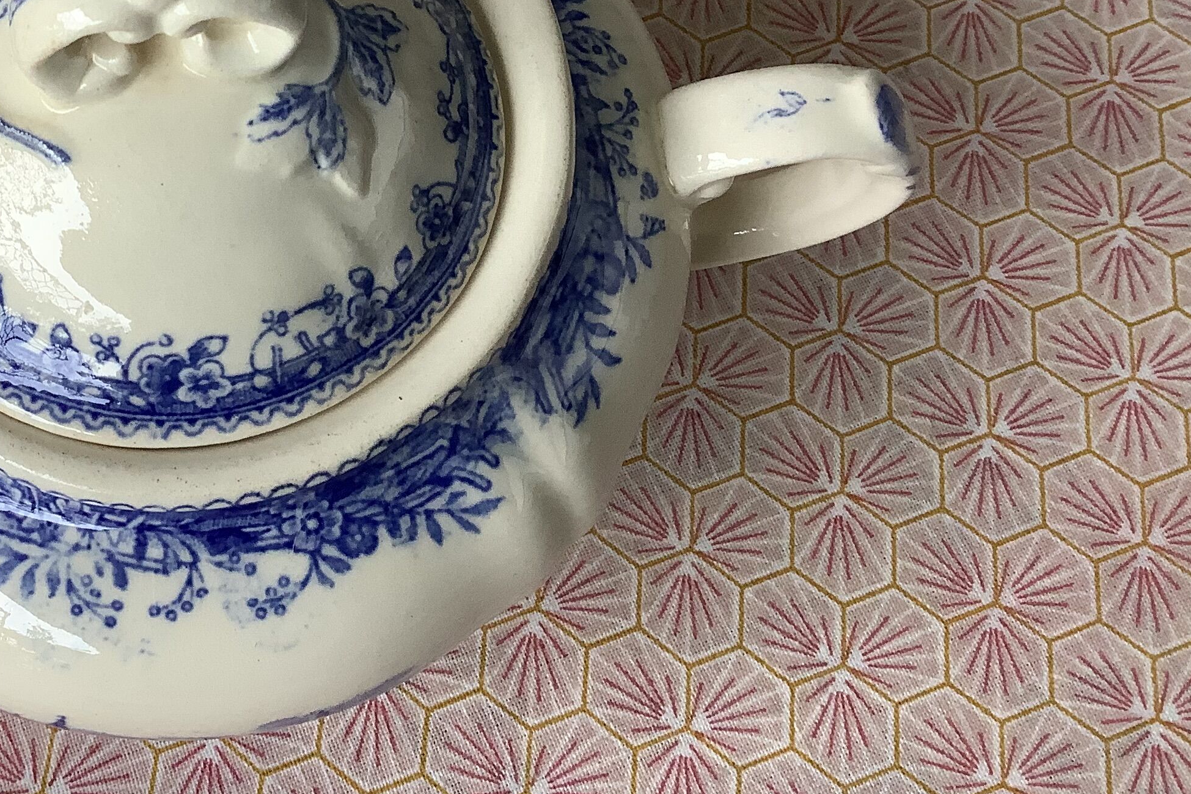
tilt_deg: -63.7
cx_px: 229
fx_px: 1786
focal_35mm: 54
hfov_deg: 35.6
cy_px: 108
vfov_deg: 24.5
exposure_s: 1/120
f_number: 2.4
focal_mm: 3.3
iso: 80
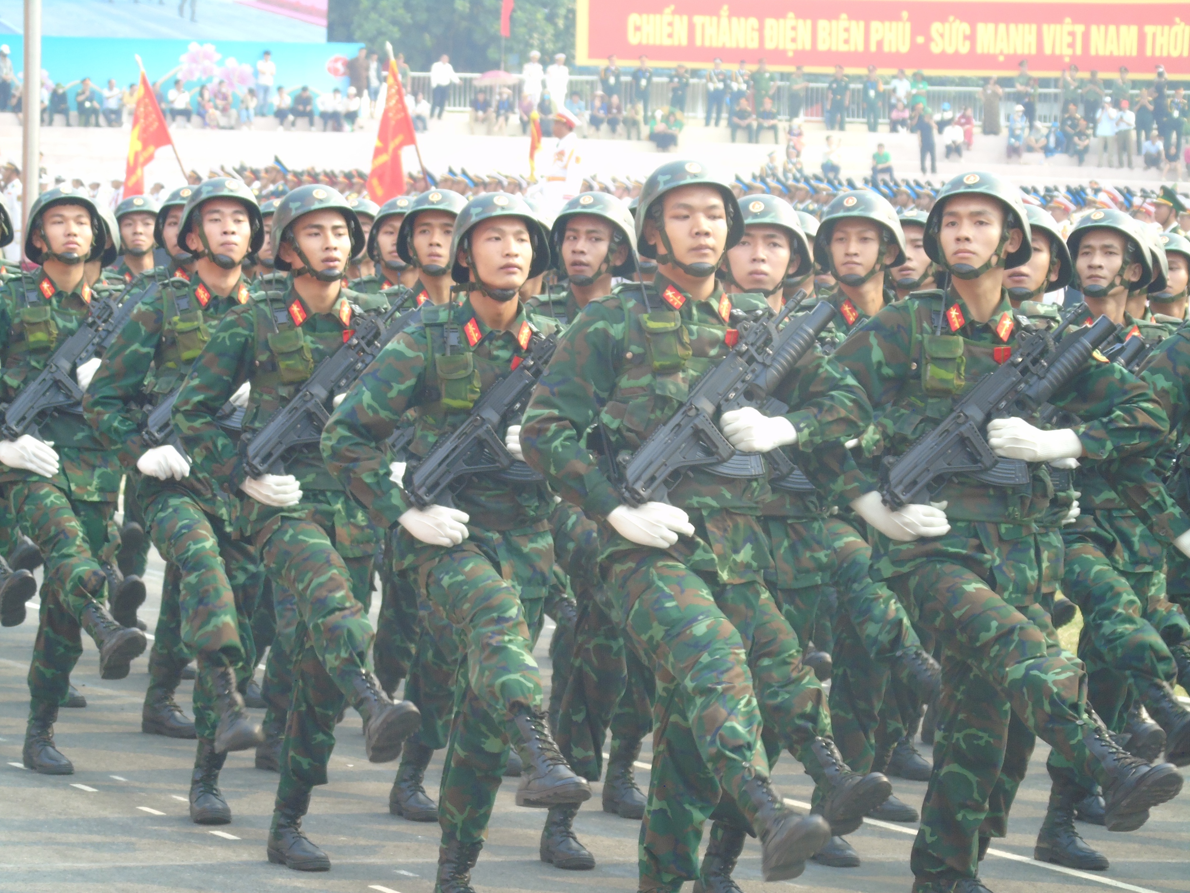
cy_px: 454
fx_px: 6532
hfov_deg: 10.4
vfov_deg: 7.8
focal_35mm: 190
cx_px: 584
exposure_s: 1/160
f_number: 5
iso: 200
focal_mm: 33
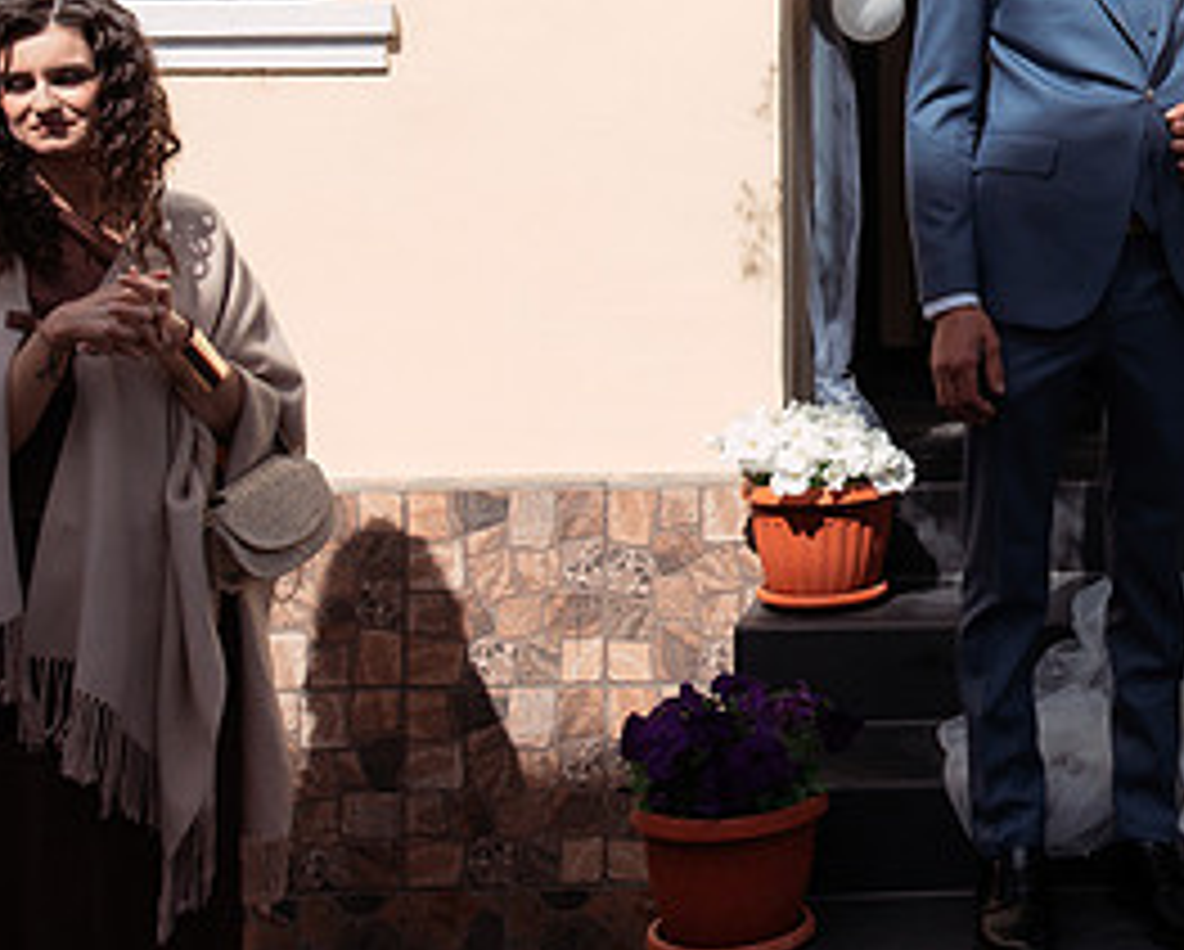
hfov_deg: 28.5
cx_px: 1308
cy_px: 92
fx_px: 2105
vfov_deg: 24.7
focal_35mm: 60
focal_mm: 26
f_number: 6.3
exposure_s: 1/1250
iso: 320
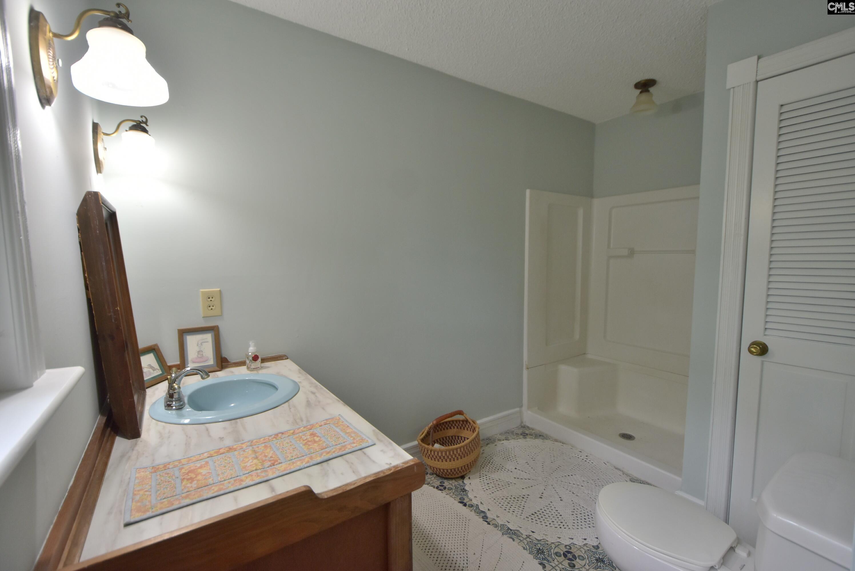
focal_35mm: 15
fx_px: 357
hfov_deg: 100.3
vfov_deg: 77.4
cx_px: 428
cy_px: 286
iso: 400
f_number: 3.5
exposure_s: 1/125
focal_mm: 10
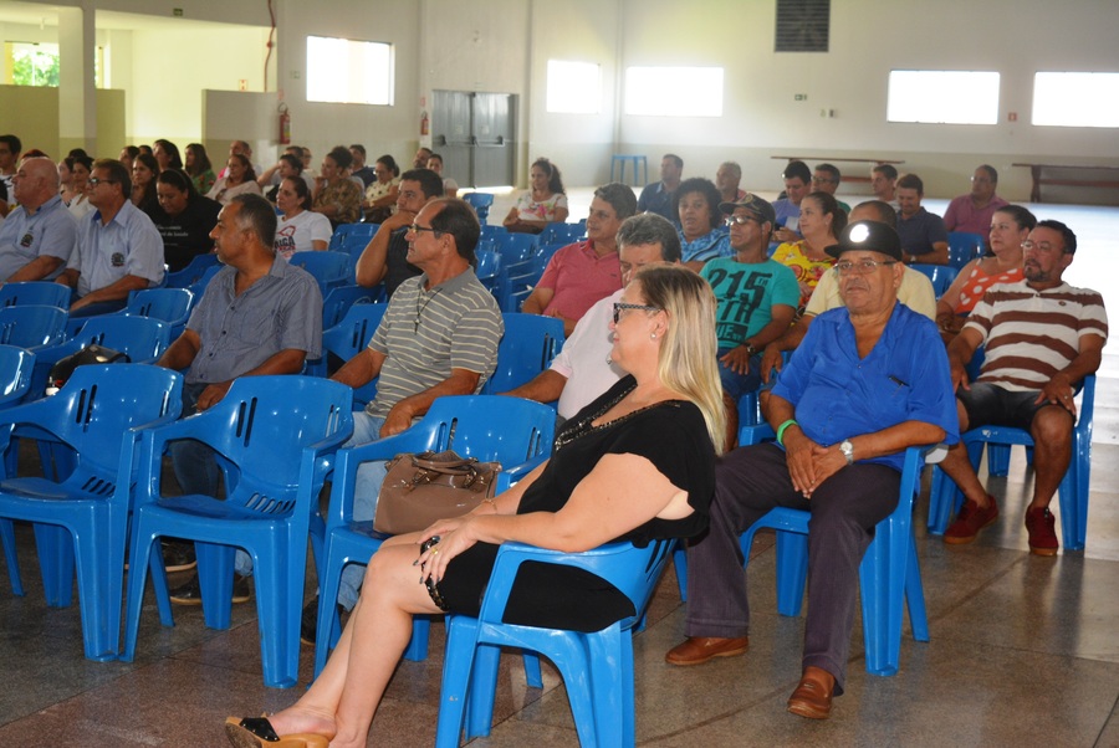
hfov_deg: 35.0
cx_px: 560
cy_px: 374
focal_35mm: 57
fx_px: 1773
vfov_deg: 23.8
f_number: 4.8
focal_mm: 38
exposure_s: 1/60
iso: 500
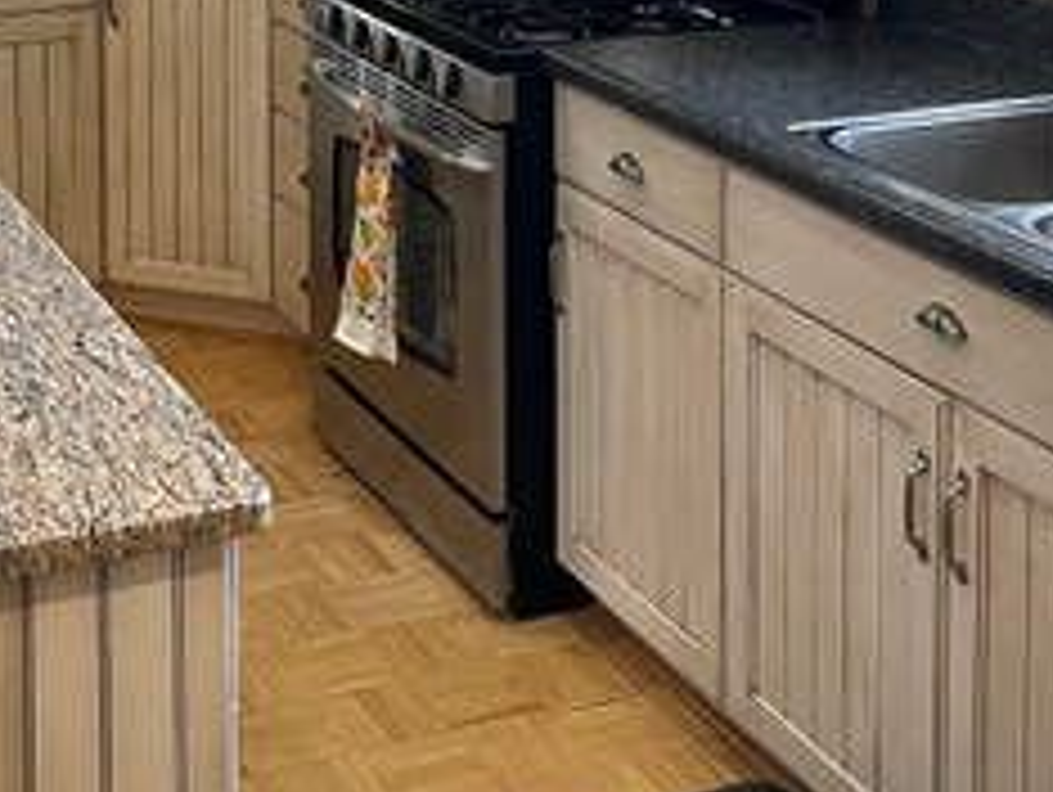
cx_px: 284
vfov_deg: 19.2
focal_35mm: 71
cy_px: -243
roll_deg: +1.1
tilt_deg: -3.7
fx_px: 2162
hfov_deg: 27.1
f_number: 1.6
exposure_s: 1/60
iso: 125
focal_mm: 4.2
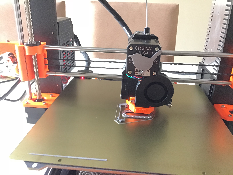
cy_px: 88
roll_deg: -1.6
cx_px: 116
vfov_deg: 45.4
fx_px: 209
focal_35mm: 31
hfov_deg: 58.4
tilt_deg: -23.6
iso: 400
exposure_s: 1/17
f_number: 2.4
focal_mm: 3.3
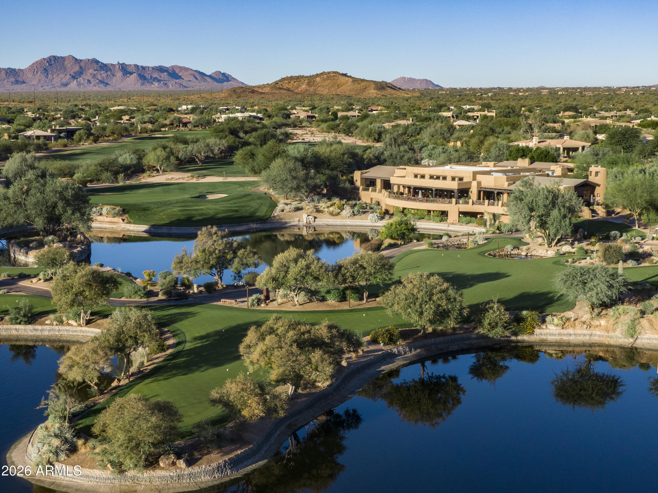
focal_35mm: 48
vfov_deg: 30.2
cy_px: 246
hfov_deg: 39.7
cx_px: 329
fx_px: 912
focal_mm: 8.6
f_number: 3.8
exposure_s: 1/80
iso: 100
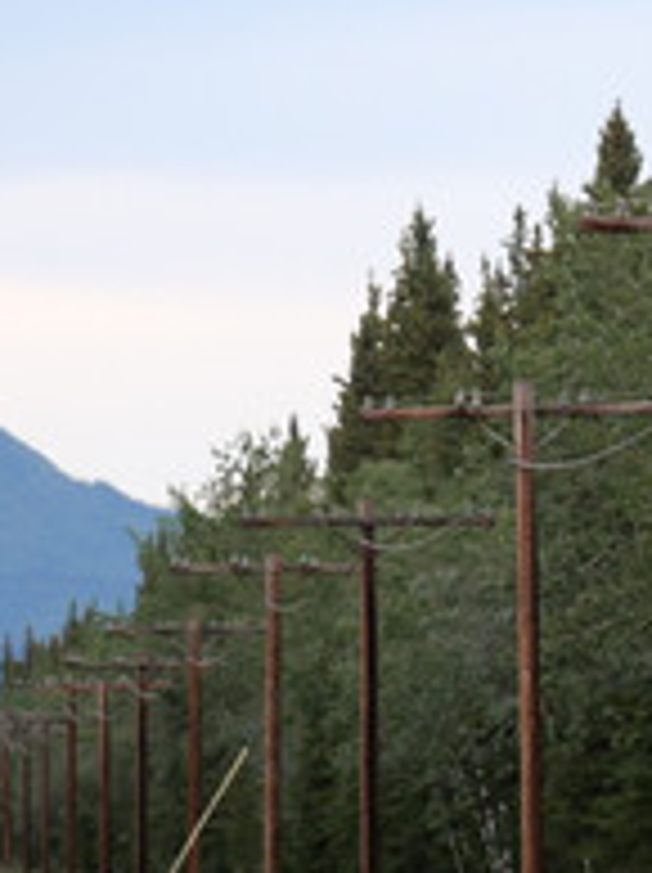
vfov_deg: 3.0
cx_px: 1210
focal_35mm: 660
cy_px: 500
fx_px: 16612
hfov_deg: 2.2
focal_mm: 100
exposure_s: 1/250
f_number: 4
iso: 1000
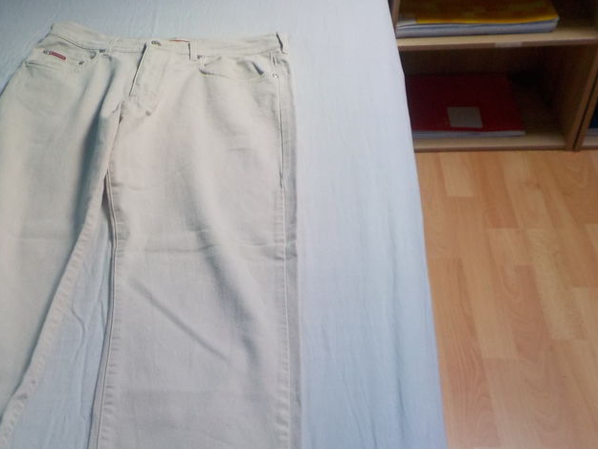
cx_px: 148
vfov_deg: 30.1
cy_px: 284
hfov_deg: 38.6
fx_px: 829
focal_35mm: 48
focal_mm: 4.1
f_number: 3.3
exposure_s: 1/30
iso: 160
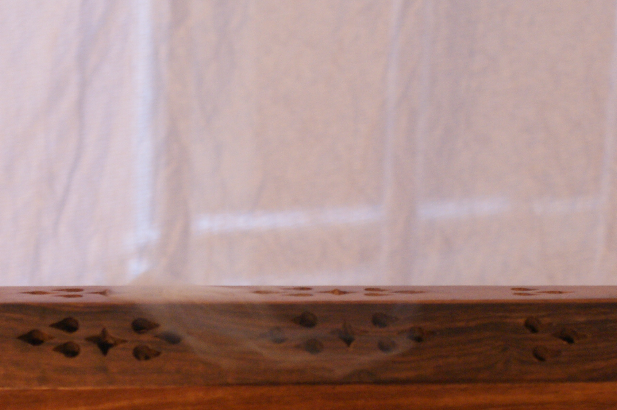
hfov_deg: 20.6
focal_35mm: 98
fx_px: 1679
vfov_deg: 13.8
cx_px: 127
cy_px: 406
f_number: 4.5
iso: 400
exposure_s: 1/5
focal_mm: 26
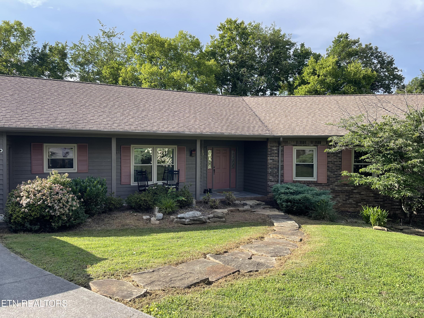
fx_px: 306
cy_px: 159
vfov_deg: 54.9
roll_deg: +0.0
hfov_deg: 69.4
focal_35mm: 25
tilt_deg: -1.4
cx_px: 212
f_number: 1.6
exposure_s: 1/1152
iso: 32
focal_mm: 5.1
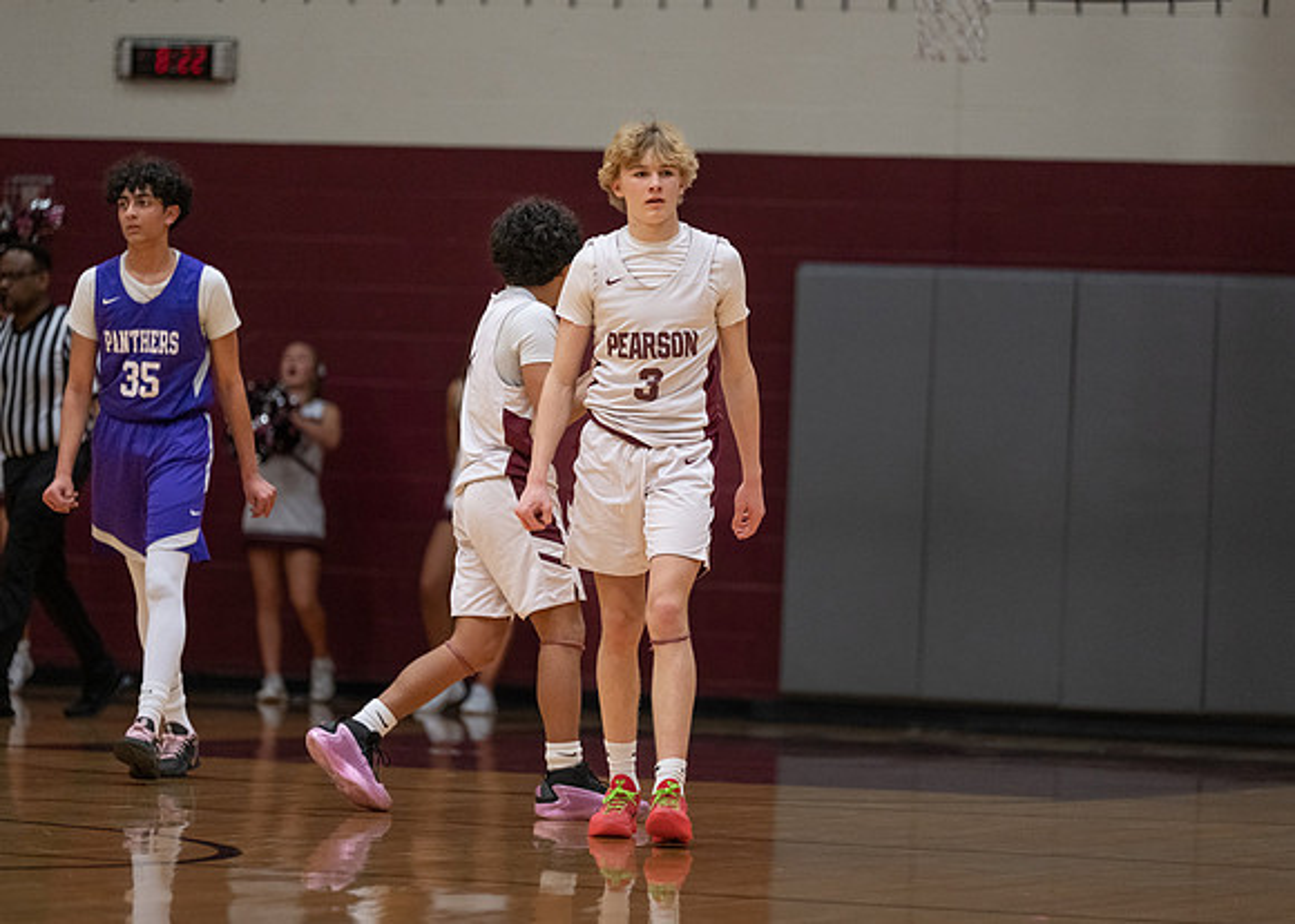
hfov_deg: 10.1
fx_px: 7306
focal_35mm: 199
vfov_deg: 7.2
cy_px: 462
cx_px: 648
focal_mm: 182
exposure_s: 1/1000
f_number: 2.8
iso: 2500
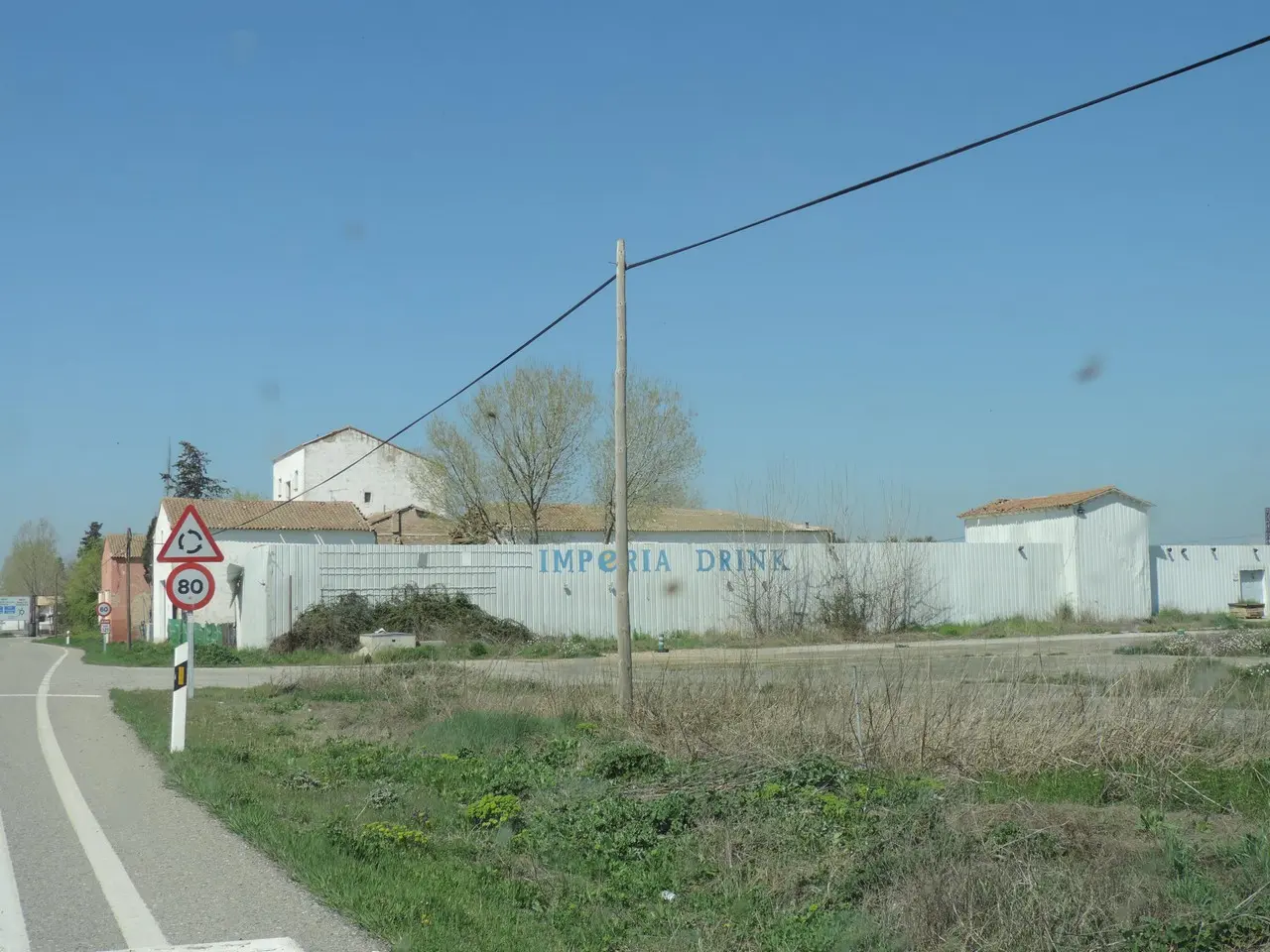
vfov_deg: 33.6
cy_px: 476
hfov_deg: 43.9
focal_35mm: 43
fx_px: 1578
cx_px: 635
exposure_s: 1/1000
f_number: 3.4
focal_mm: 7.6
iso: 80
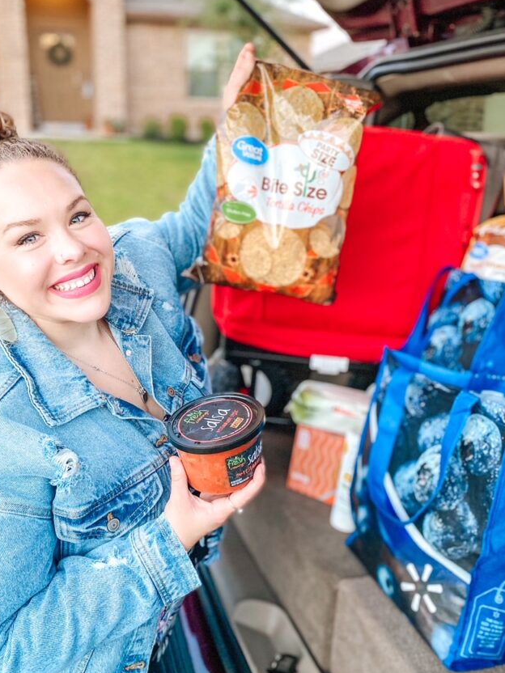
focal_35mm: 32
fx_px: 622
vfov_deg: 56.5
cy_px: 280
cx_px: 250
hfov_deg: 44.2
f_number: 1.8
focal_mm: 4.25
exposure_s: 1/60
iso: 160
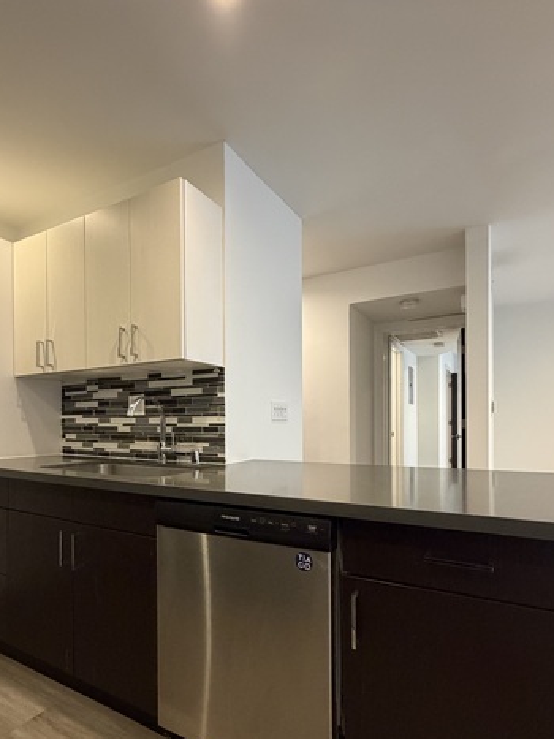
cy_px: 425
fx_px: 427
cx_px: 237
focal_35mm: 20
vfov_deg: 81.2
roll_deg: +0.6
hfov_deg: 65.6
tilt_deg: -0.4
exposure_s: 1/60
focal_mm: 2.22
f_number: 2.2
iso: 500
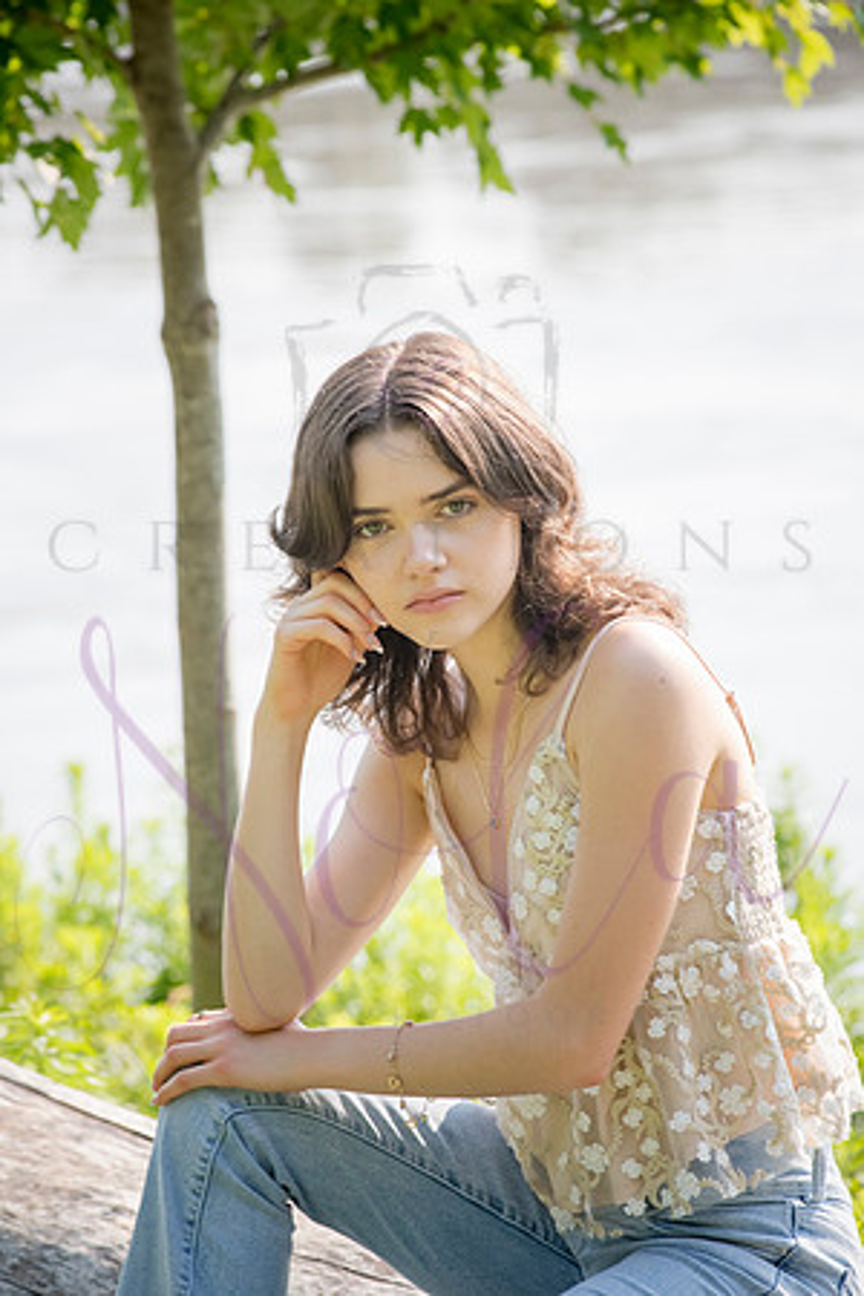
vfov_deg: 14.2
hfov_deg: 9.5
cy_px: 648
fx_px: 5220
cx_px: 432
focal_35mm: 145
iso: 400
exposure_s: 1/320
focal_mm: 145
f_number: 8
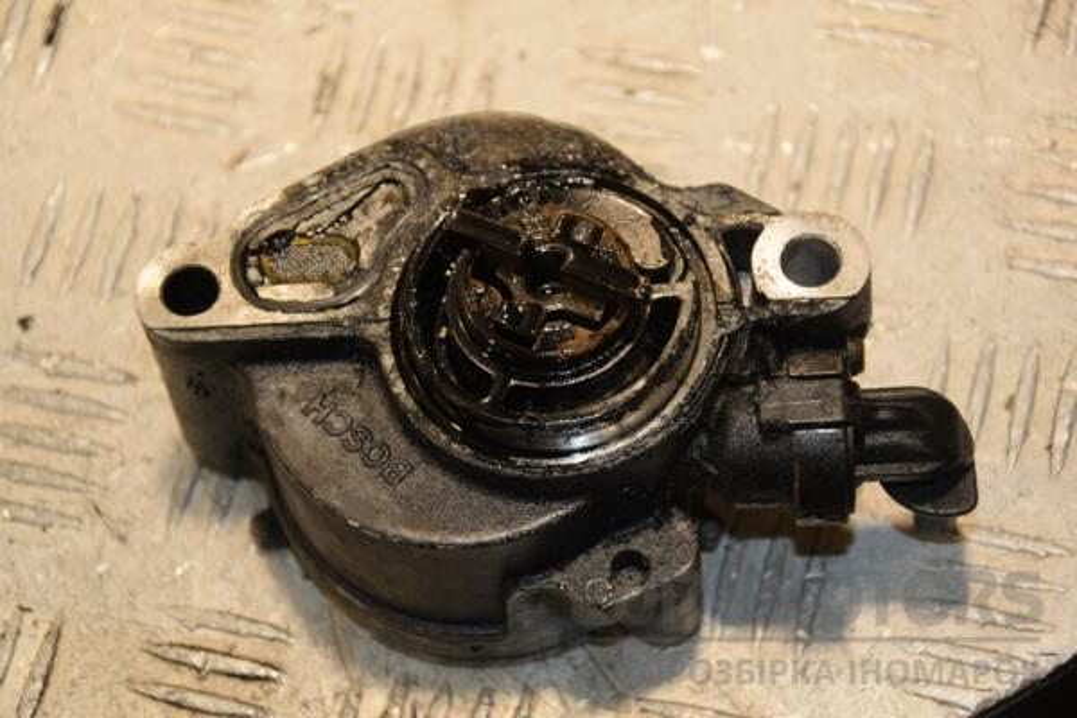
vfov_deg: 12.2
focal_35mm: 112
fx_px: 3365
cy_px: 359
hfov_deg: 18.2
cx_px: 538
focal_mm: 75
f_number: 5.3
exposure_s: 1/160
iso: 800
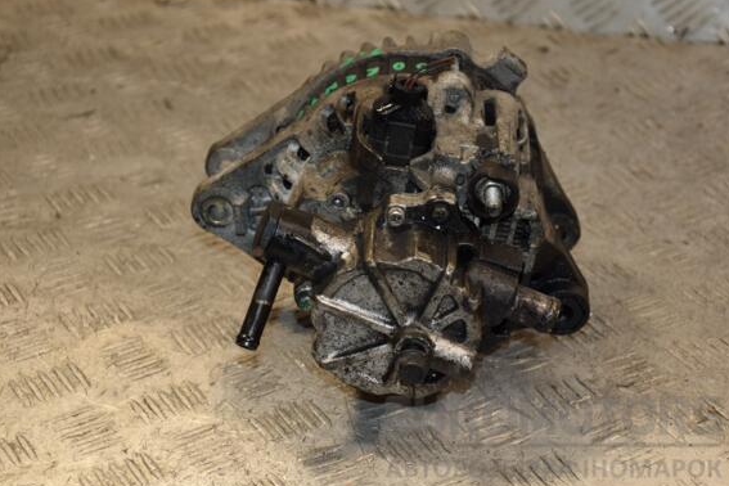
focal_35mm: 92
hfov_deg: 22.1
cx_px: 361
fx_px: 1863
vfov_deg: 14.9
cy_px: 244
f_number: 5
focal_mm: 58
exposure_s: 1/160
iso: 800
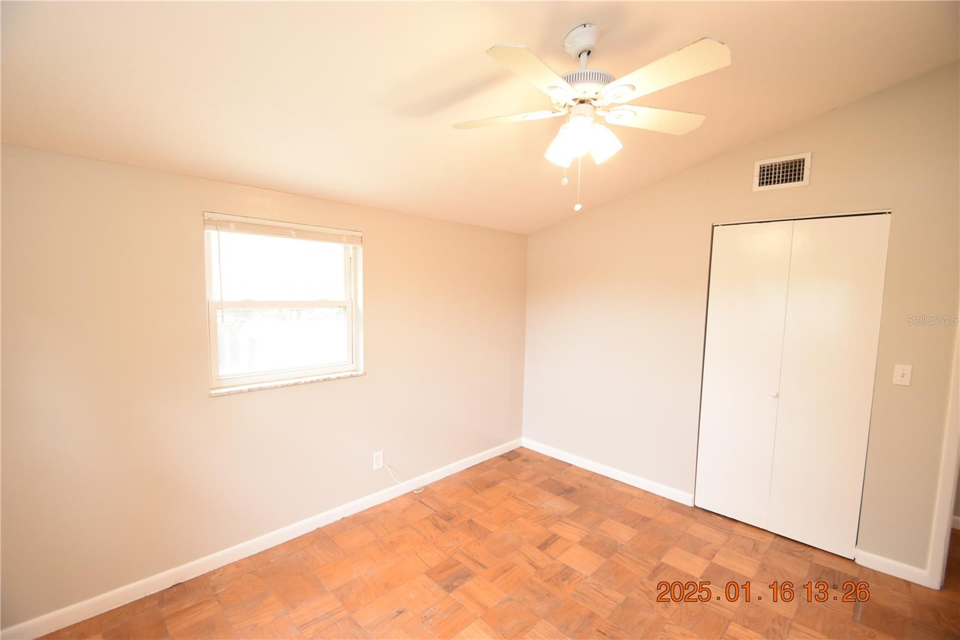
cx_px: 480
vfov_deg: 77.3
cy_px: 320
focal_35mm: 15
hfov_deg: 100.4
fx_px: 400
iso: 1100
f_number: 3.5
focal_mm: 10
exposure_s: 1/60
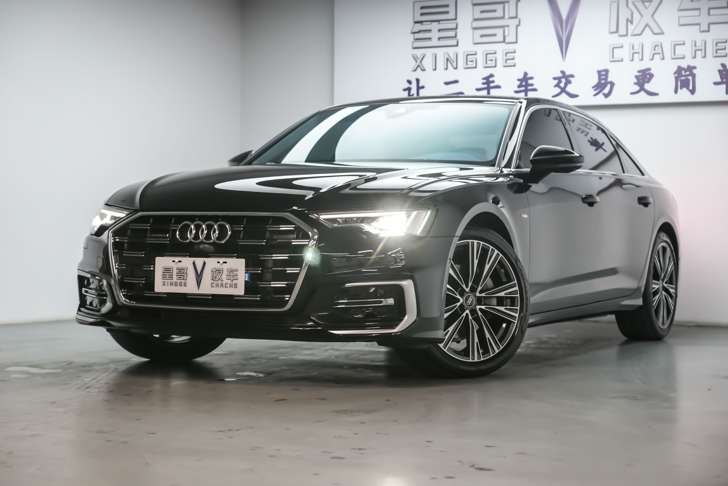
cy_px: 243
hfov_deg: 29.6
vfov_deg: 20.0
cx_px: 364
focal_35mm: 68
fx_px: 1376
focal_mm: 68
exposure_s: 1/125
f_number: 4
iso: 2500
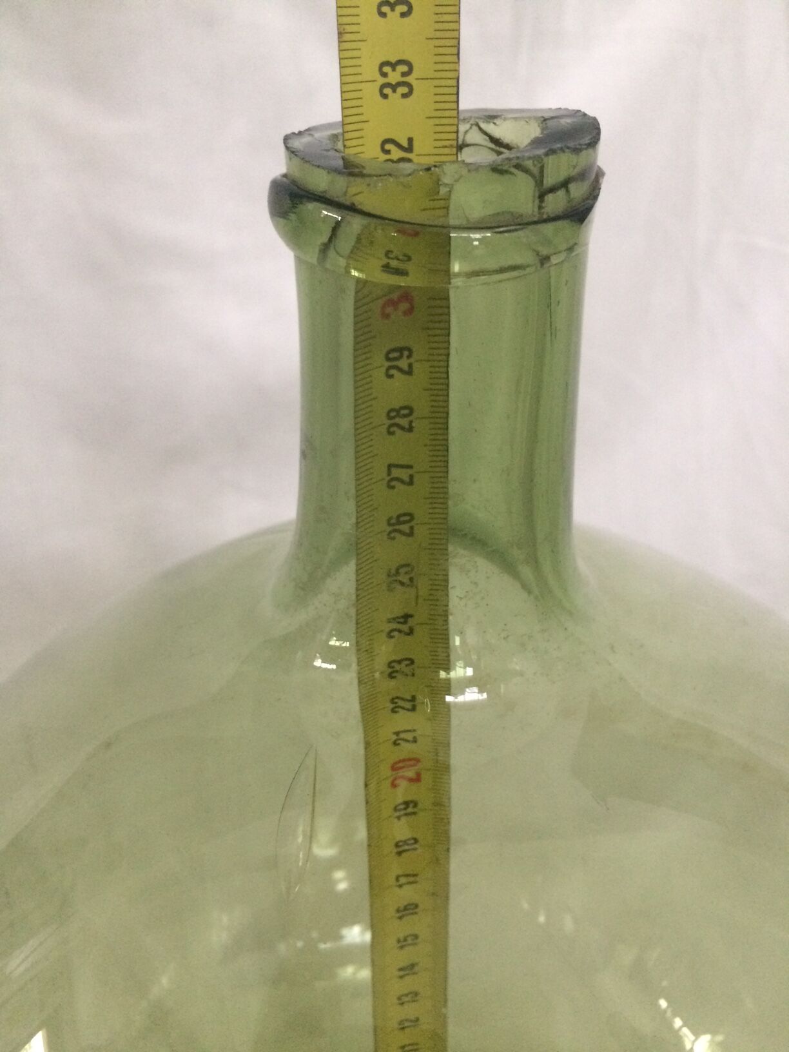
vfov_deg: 61.7
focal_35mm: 29
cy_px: 526
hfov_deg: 48.2
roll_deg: -4.1
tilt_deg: -29.9
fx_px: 881
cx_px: 394
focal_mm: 4.15
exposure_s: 1/20
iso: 250
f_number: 2.2
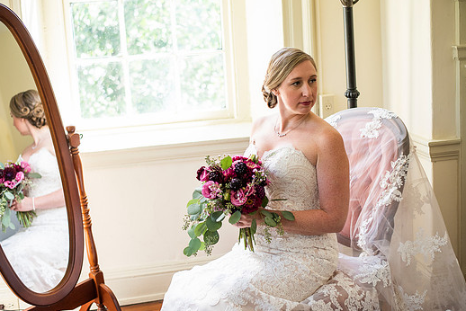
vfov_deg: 24.2
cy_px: 142
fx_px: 725
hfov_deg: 35.6
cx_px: 229
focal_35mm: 56
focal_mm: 50
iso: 640
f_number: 2.2
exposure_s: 1/800
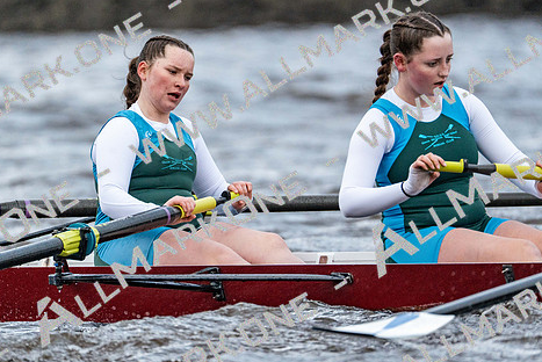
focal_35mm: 745
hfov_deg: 2.8
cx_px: 273
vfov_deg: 1.8
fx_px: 11223
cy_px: 168
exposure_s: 1/1600
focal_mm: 600
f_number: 6.3
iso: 4000
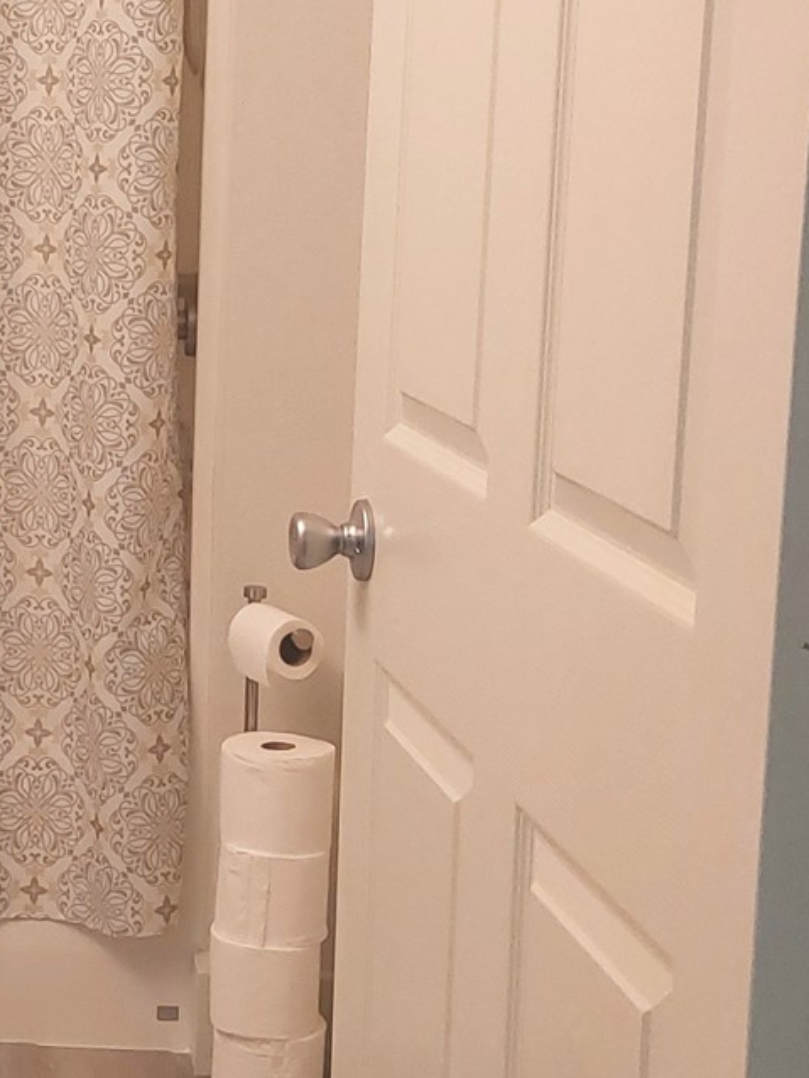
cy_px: 459
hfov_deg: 17.8
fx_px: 2398
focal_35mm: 77
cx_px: -258
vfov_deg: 25.3
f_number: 1.8
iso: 320
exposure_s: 1/120
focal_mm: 5.23
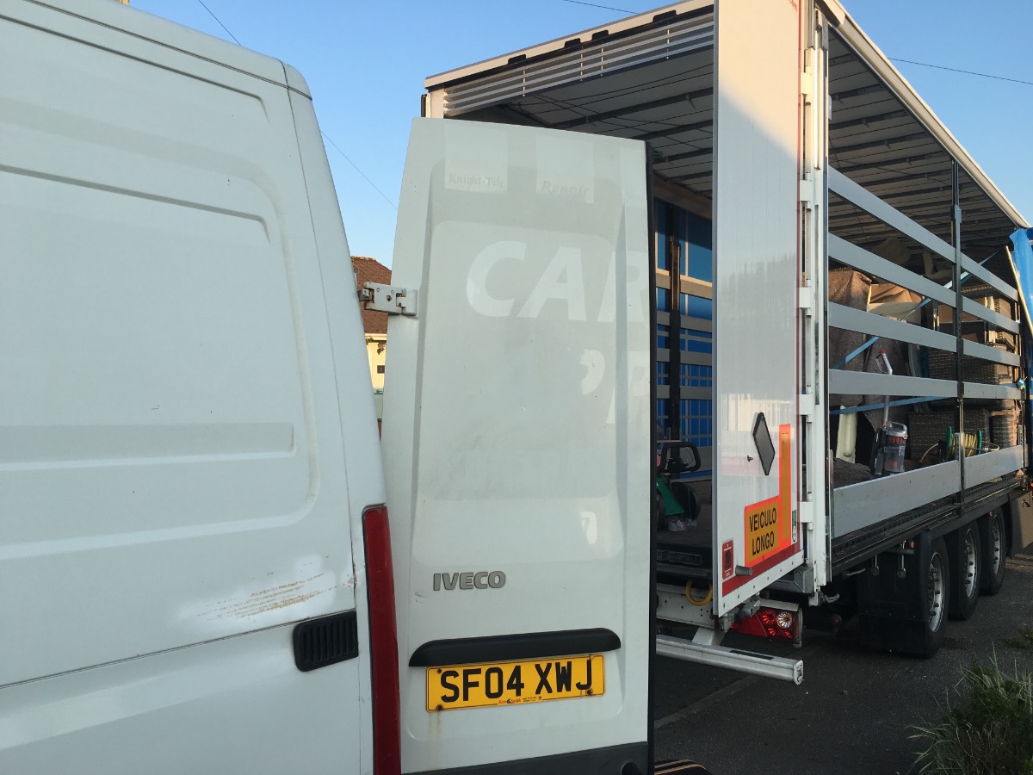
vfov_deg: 48.2
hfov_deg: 61.7
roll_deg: +1.3
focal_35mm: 29
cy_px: 388
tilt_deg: -0.4
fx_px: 865
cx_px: 516
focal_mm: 4.15
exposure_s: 1/460
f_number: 2.2
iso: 25
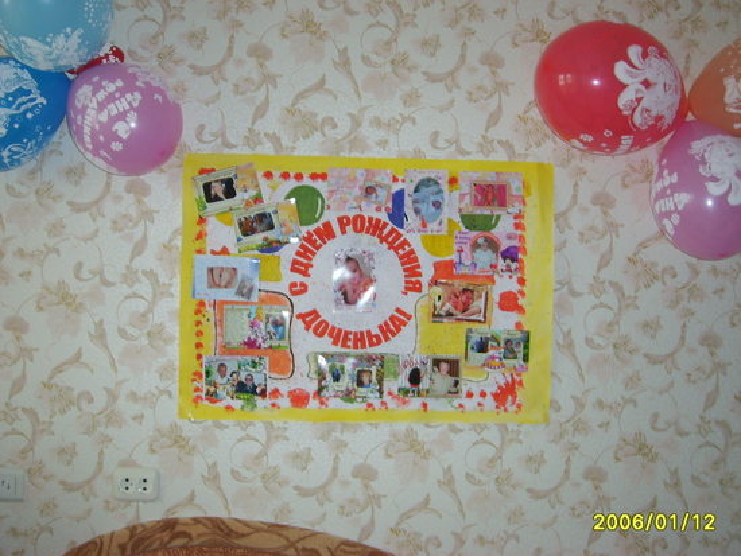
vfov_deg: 33.6
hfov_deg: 43.8
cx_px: 370
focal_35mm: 43
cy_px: 278
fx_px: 921
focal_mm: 7.2
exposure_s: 1/45
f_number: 3
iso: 100
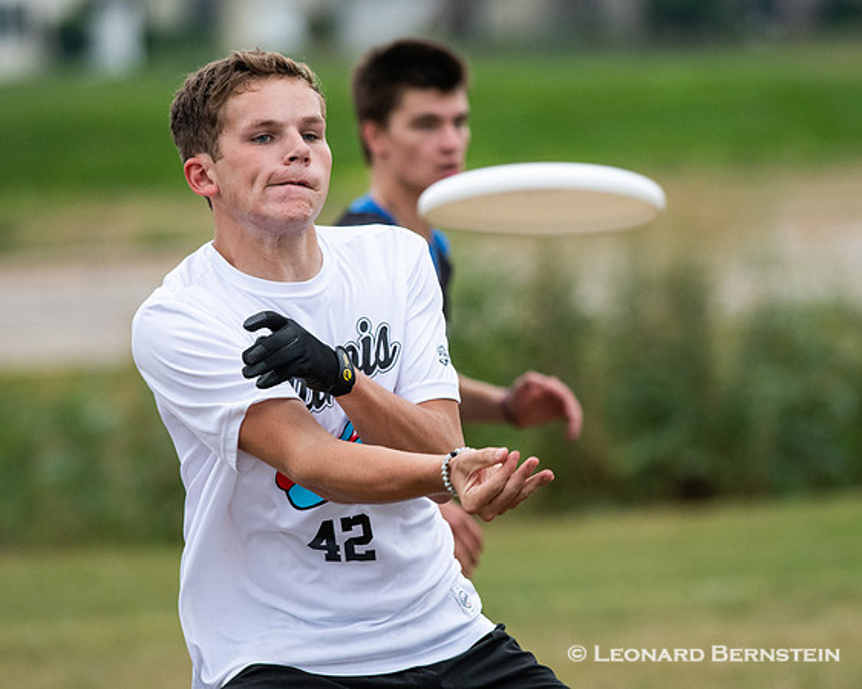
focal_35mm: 507
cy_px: 344
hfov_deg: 3.8
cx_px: 491
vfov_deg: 3.1
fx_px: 12925
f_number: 5
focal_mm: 300
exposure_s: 1/2500
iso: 1600
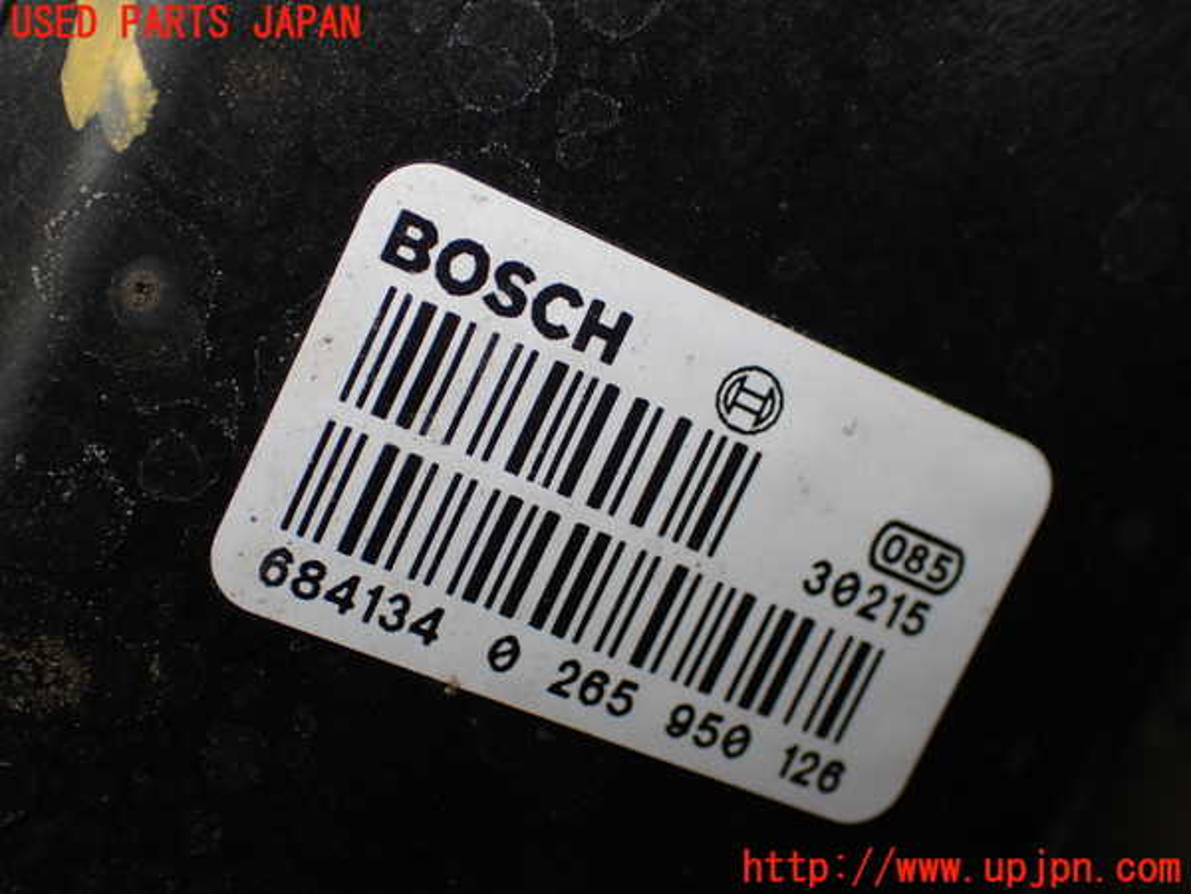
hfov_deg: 40.4
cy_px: 447
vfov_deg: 30.9
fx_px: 1617
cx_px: 596
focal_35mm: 47
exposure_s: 1/200
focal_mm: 8.4
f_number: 3.1
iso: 100
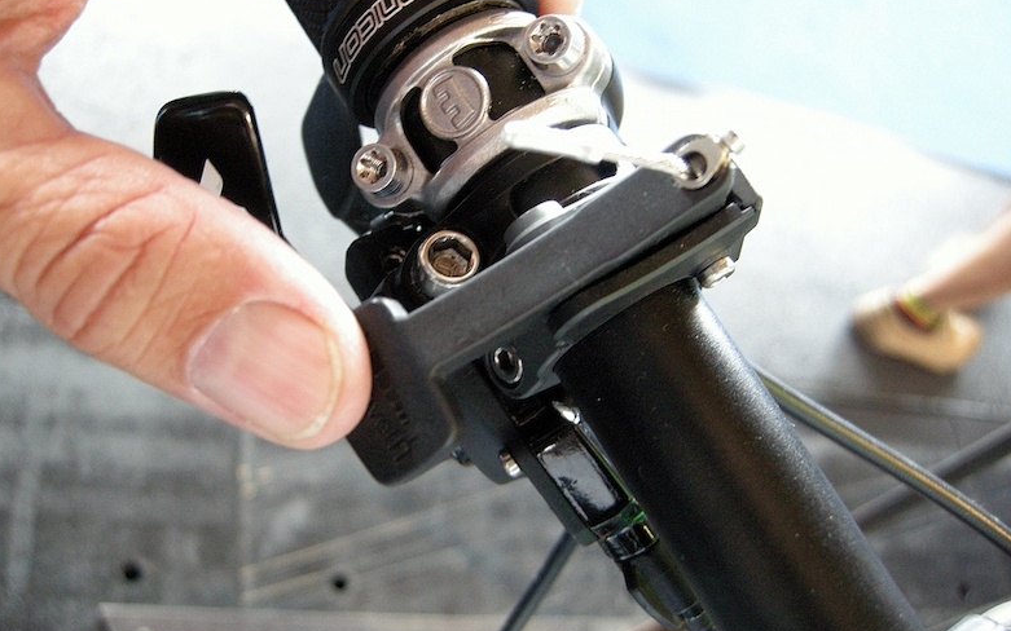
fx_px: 1047
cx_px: 494
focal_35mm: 38
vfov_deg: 33.6
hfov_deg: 51.5
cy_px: 330
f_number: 2.7
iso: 400
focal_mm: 7.5
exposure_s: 1/31.7
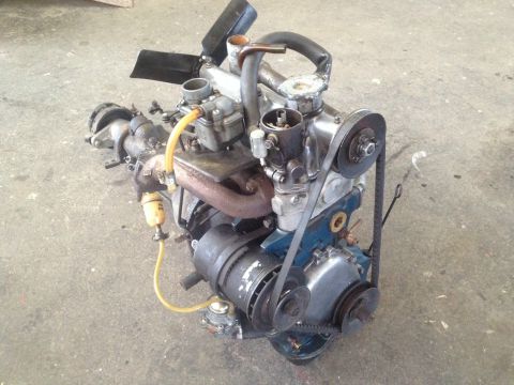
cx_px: 257
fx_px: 520
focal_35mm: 35
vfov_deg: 40.7
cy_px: 192
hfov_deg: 52.6
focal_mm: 4.28
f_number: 2.4
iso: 250
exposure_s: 1/20
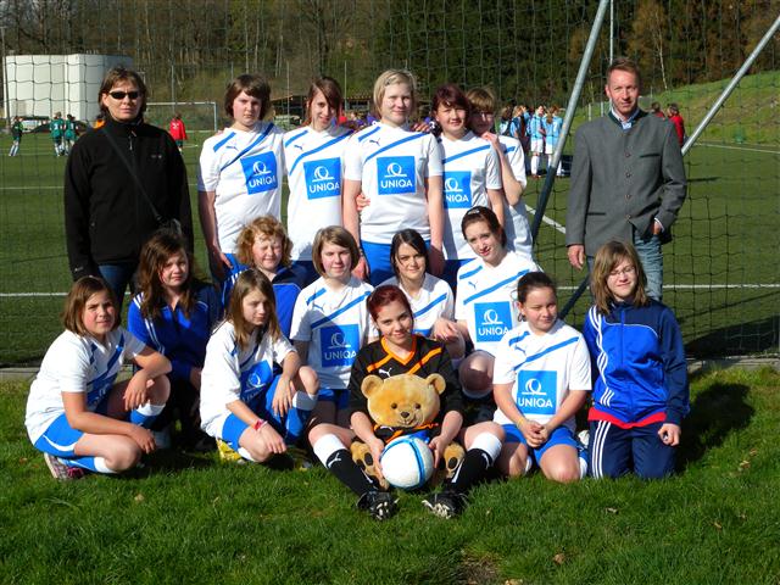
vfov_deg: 25.7
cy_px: 292
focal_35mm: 57
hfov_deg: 33.8
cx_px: 390
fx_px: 1284
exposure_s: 1/340
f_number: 6.5
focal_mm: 12.3
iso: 64
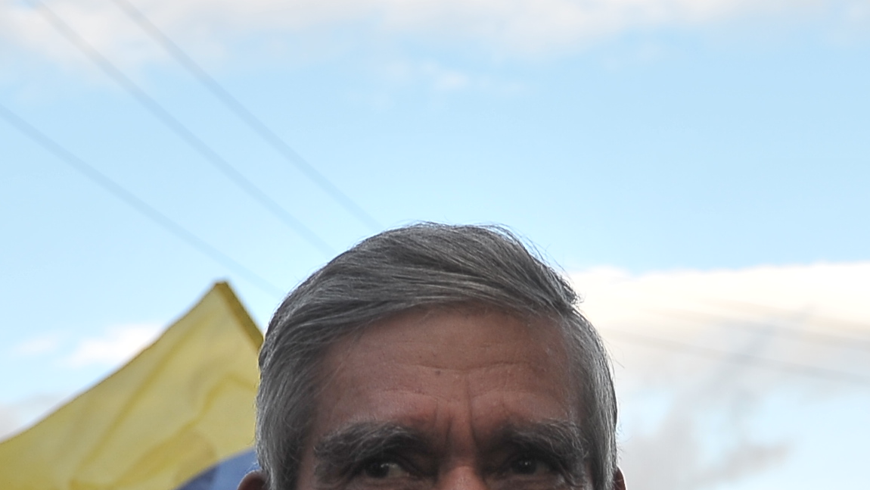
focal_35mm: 93
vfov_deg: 11.9
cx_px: 471
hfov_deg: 22.9
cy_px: 897
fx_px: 2146
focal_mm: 24
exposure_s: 1/640
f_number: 3.5
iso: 400
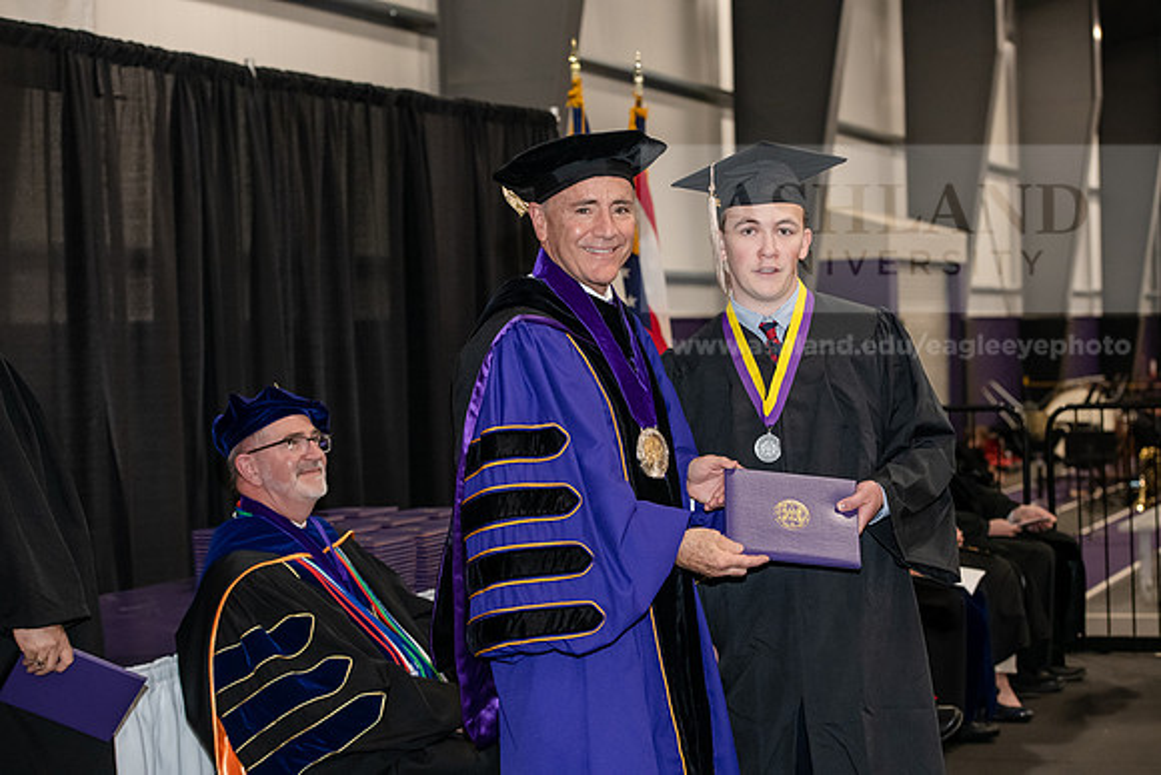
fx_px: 2258
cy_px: 388
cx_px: 580
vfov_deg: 19.5
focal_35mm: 70
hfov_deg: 28.8
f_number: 5
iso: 2500
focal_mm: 70
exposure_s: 1/200
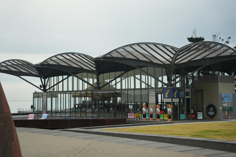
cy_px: 78
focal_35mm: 65
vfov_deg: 20.9
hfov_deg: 31.0
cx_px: 118
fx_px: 426
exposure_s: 1/125
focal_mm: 65
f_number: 4.5
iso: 100
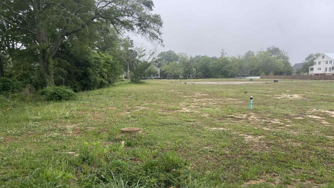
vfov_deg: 39.8
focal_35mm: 29
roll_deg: +0.2
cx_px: 170
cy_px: 122
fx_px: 257
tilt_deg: -9.4
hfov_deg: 66.1
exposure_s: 1/504
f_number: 1.8
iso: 32
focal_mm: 4.25
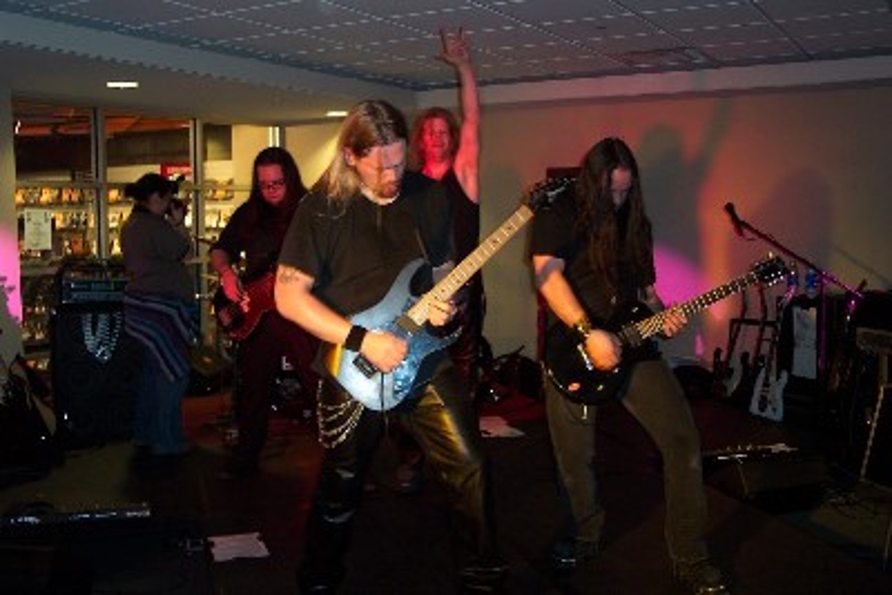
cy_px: 298
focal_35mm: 38
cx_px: 446
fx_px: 942
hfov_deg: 50.7
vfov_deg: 35.1
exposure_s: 1/30
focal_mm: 8
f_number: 2.8
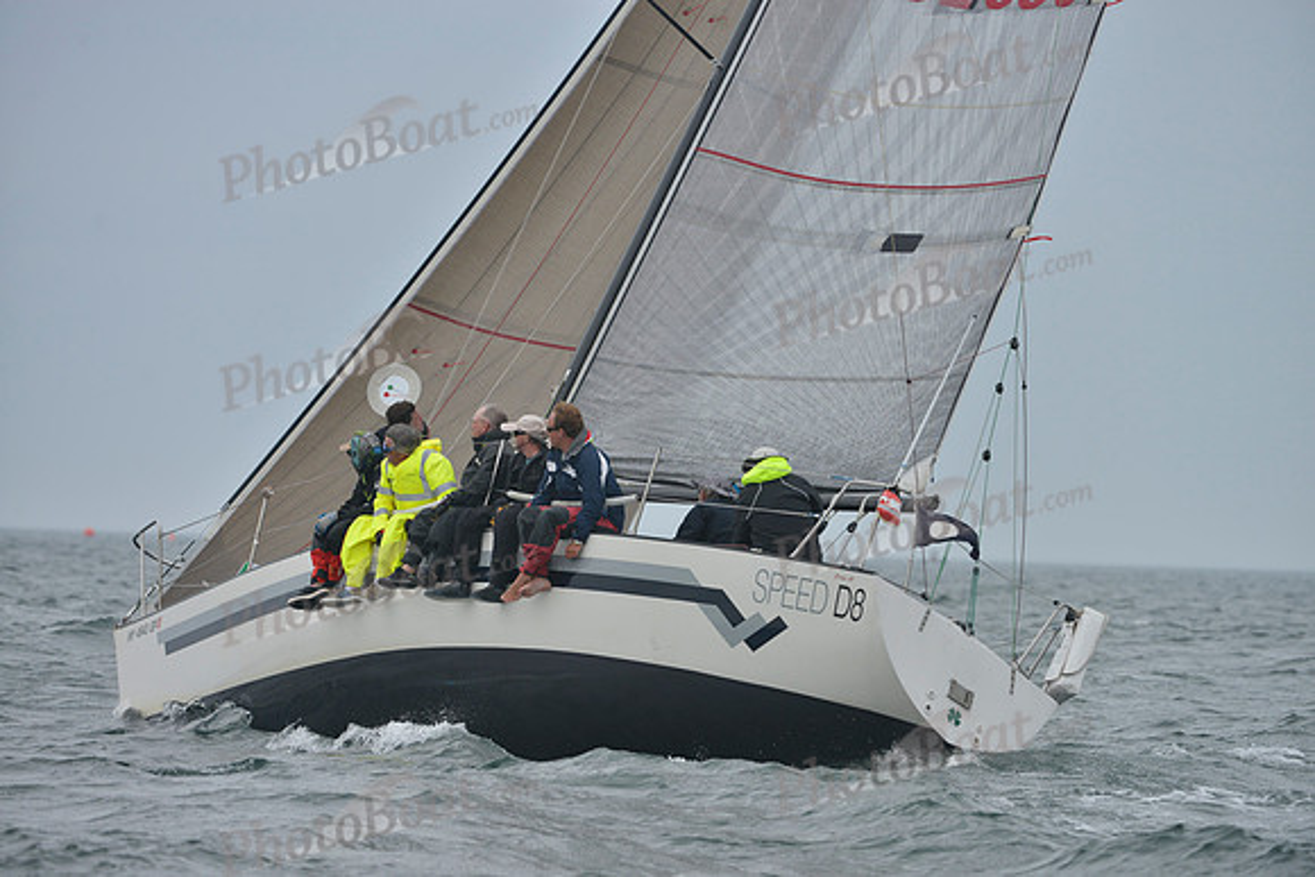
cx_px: 658
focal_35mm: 280
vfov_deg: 4.9
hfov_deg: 7.4
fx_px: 10230
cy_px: 438
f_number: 6.3
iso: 400
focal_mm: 280
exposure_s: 1/800
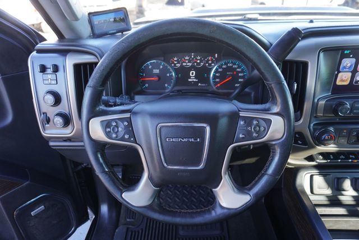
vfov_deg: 53.2
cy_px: 120
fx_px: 240
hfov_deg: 73.7
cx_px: 180
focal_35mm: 24
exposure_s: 1/60
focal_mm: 16
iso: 200
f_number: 4
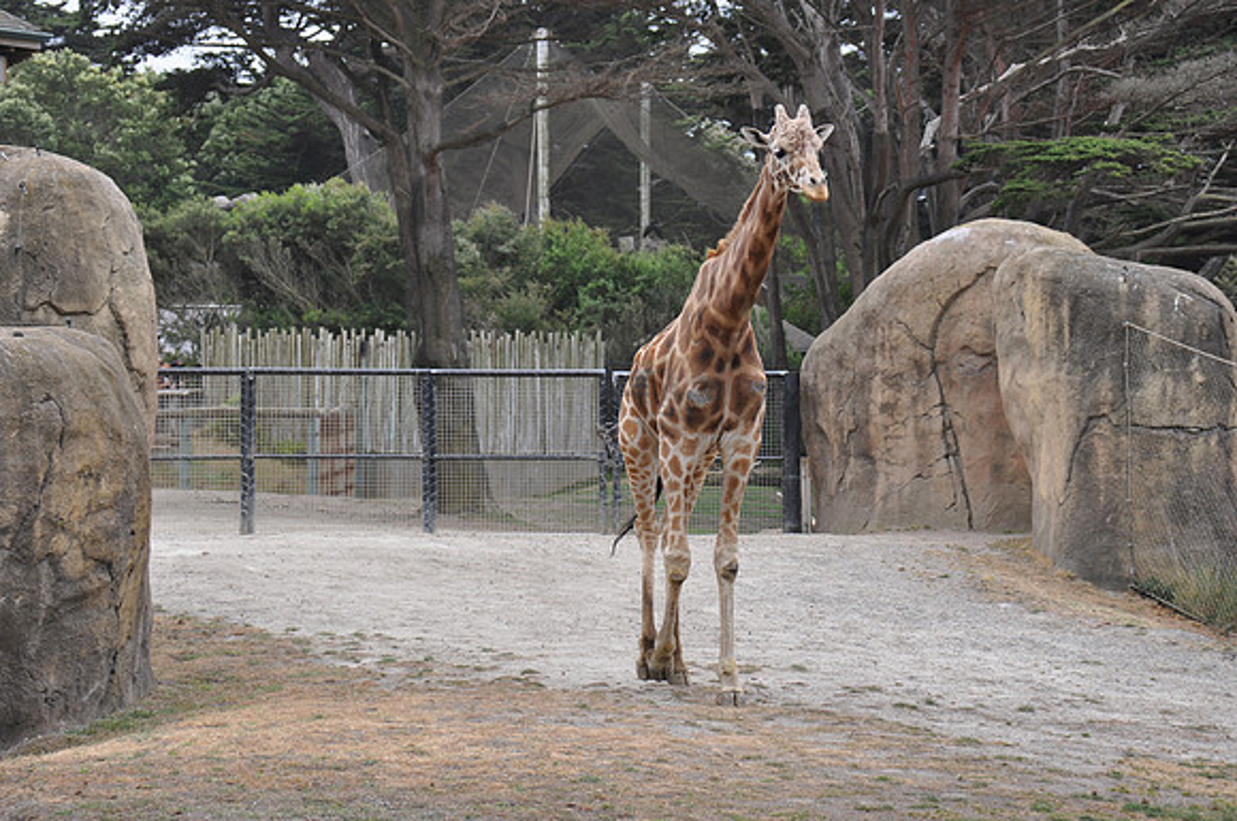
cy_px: 410
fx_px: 4890
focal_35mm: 142
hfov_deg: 14.4
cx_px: 618
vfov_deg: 9.6
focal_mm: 95
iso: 320
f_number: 6.3
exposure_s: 1/640
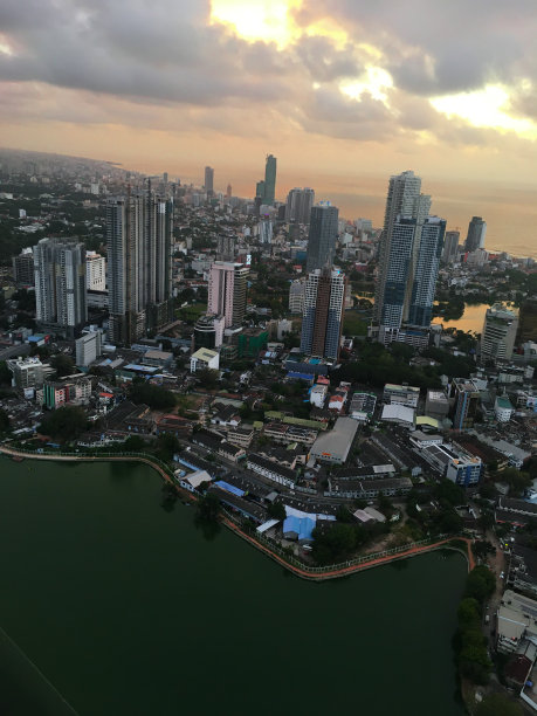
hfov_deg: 48.2
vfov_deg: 61.7
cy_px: 358
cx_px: 268
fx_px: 600
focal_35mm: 29
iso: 40
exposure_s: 1/35
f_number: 2.2
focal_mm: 4.15
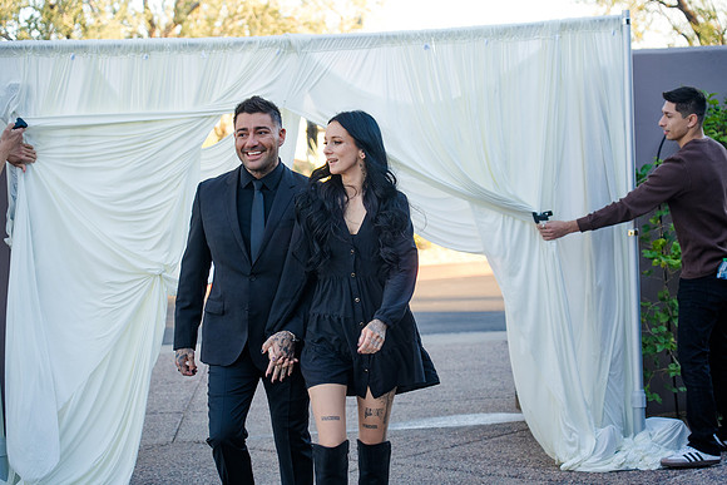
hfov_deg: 24.8
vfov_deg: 16.7
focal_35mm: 82
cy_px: 242
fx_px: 1656
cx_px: 364
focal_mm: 82
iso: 320
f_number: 4
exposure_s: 1/250
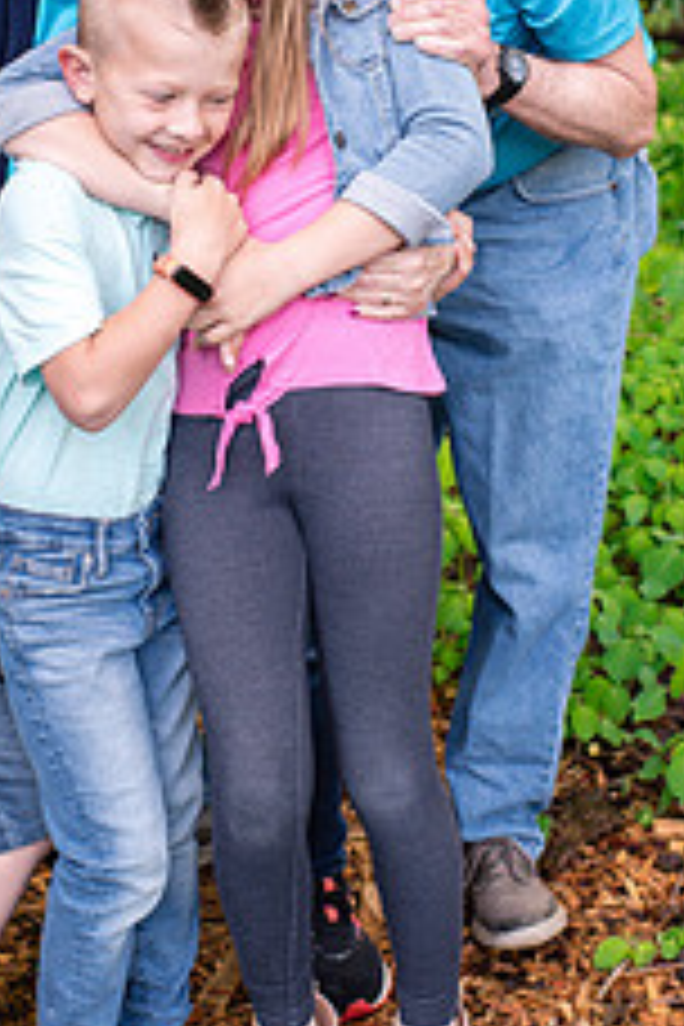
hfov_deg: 19.7
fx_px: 1966
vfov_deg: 29.0
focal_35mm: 69
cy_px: 306
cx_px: 288
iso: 800
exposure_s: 1/400
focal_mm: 35
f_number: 3.5
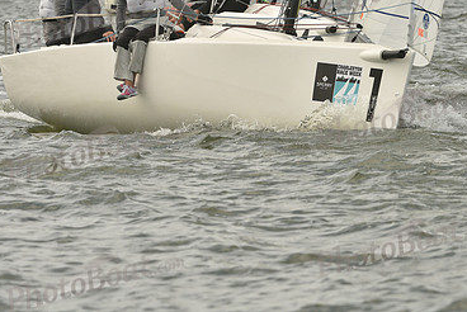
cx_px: 251
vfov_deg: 3.6
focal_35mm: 378
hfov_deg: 5.4
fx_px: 4907
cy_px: 68
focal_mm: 240
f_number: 7.1
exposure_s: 1/1250
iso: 320
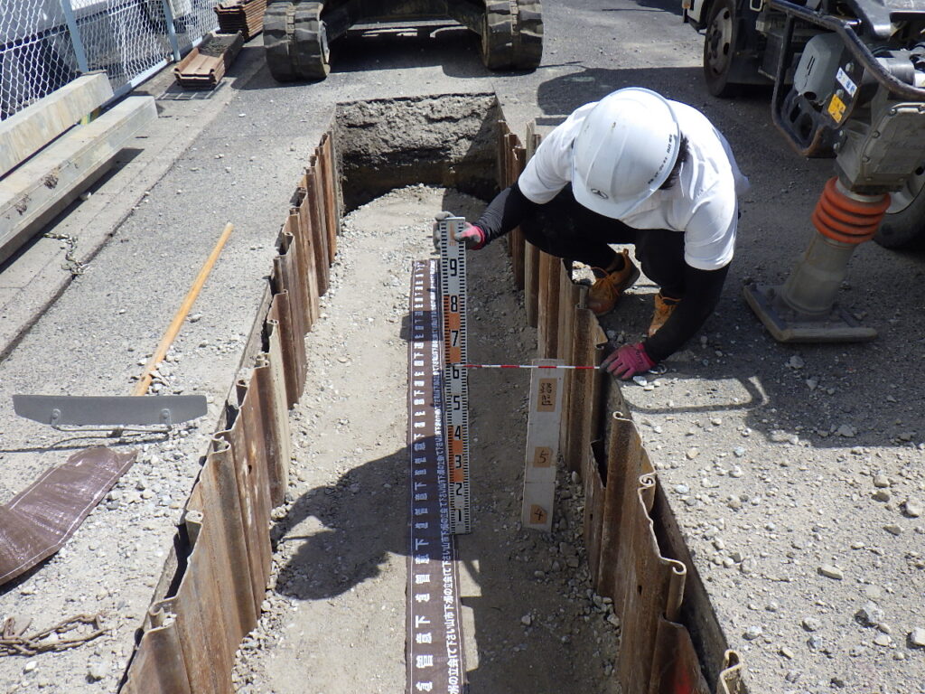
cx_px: 462
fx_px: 748
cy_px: 347
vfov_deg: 49.7
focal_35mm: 28
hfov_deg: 63.4
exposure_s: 1/1000
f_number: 4.2
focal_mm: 5
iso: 125
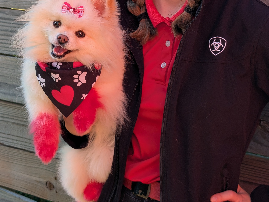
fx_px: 513
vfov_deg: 21.8
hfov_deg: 29.4
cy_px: 26
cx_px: 133
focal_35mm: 66
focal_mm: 6.9
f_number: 1.68
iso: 45
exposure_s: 1/285
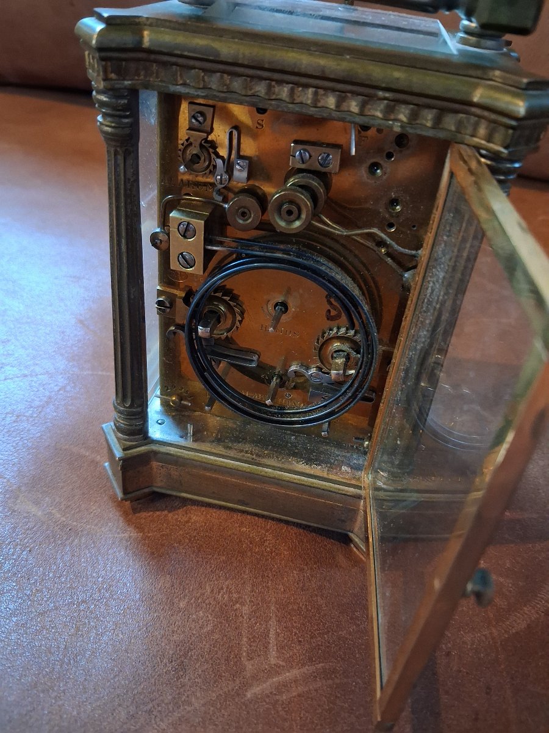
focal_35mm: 27
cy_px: 366
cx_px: 274
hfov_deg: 51.4
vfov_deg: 65.3
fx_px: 571
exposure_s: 1/24
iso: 640
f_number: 1.8
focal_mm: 4
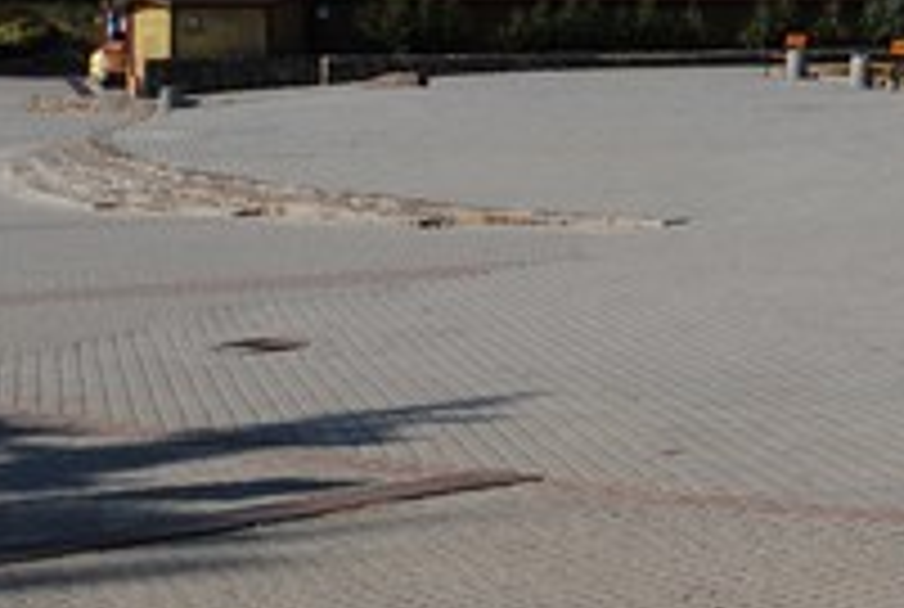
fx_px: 2693
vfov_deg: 12.7
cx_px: 1012
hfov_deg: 18.3
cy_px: -18
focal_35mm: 107
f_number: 8
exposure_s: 1/250
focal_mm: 24
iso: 100
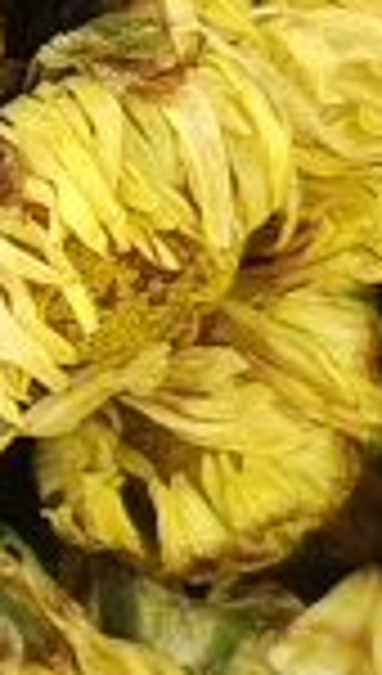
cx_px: -683
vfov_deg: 8.4
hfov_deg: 4.6
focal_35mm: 255
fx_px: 4566
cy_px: 299
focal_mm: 6.14
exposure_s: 1/100
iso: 500
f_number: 1.8
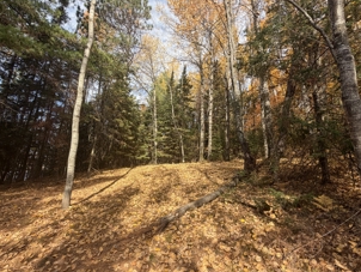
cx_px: 186
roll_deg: -1.5
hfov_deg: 91.0
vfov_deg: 74.8
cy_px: 135
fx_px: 177
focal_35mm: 17
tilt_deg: +10.3
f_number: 2.2
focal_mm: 2.22
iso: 40
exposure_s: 1/569
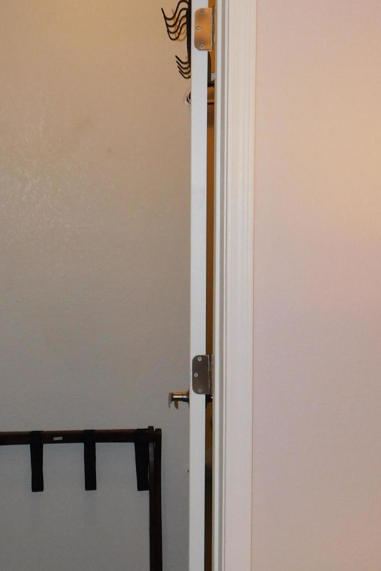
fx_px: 1079
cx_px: 130
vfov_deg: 29.6
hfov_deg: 20.0
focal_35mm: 68
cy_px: 351
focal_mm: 6.3
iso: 200
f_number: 3.5
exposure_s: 1/30
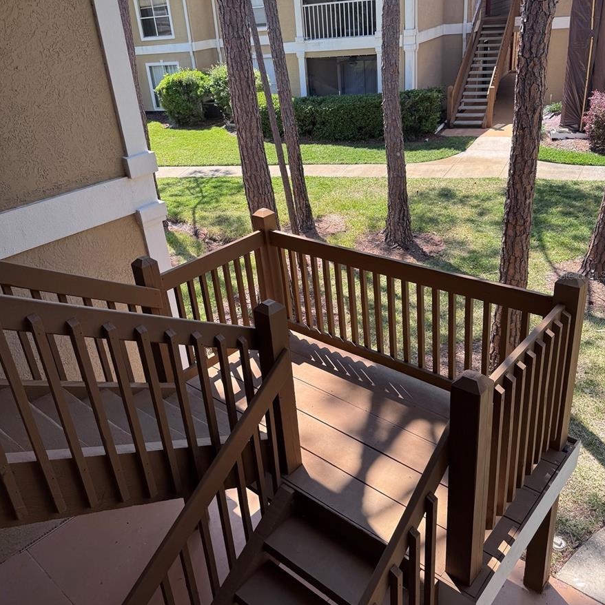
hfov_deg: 55.6
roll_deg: +5.9
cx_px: 298
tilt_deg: -25.9
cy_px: 275
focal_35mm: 29
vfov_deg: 55.5
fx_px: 573
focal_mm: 6.76
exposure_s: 1/912
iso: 80
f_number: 1.78
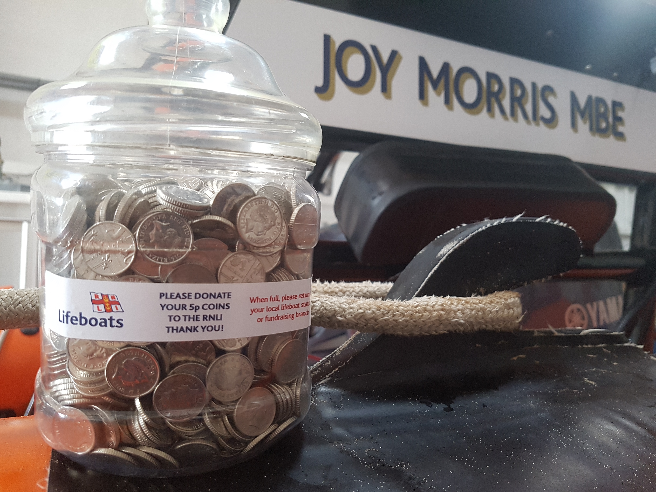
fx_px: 493
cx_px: 328
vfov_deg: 53.1
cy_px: 246
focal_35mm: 26
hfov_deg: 67.3
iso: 200
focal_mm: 4.2
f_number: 1.7
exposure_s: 1/25
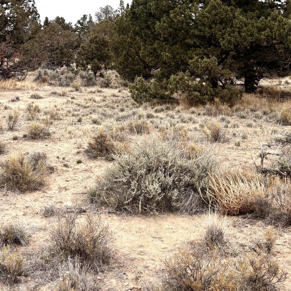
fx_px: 485
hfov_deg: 33.3
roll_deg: +0.0
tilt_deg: -1.7
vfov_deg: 32.9
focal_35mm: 51
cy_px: 83
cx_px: 120
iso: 50
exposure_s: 1/1103
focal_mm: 5.96
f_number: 1.6
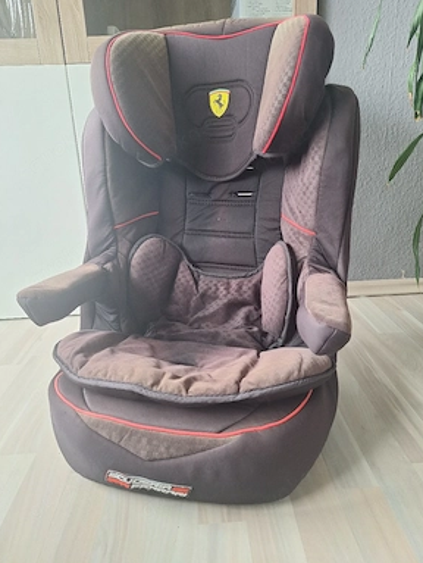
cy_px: 270
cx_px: 216
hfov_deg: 56.9
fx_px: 390
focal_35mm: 24
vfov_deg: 71.5
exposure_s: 1/50
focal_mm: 5.54
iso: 200
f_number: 1.8
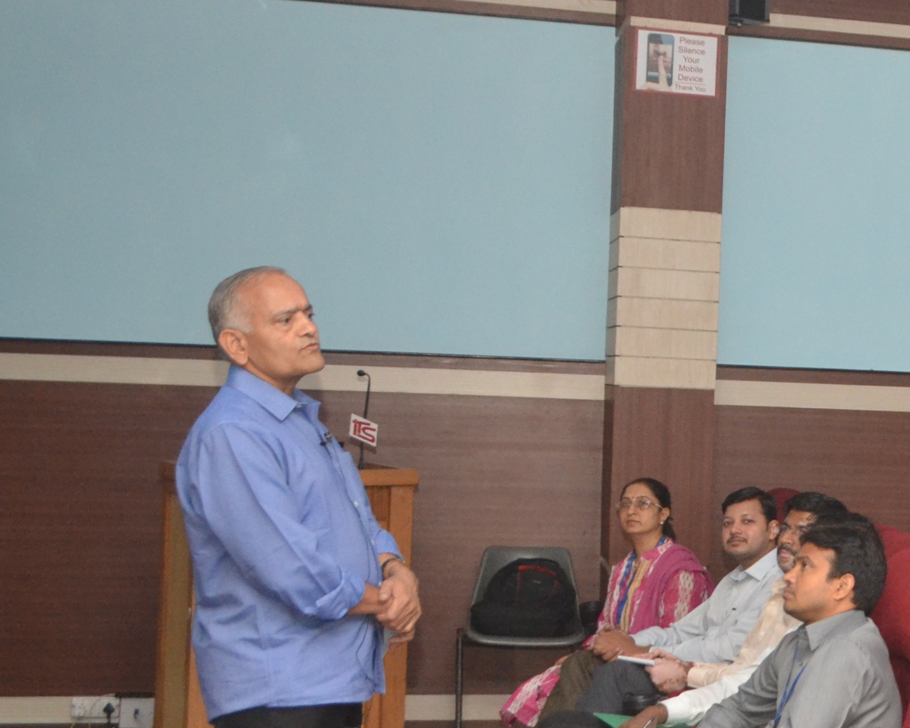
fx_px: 2154
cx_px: 1150
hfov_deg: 21.7
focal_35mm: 80
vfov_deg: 19.2
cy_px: 406
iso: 1600
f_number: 4
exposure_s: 1/60
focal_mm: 22
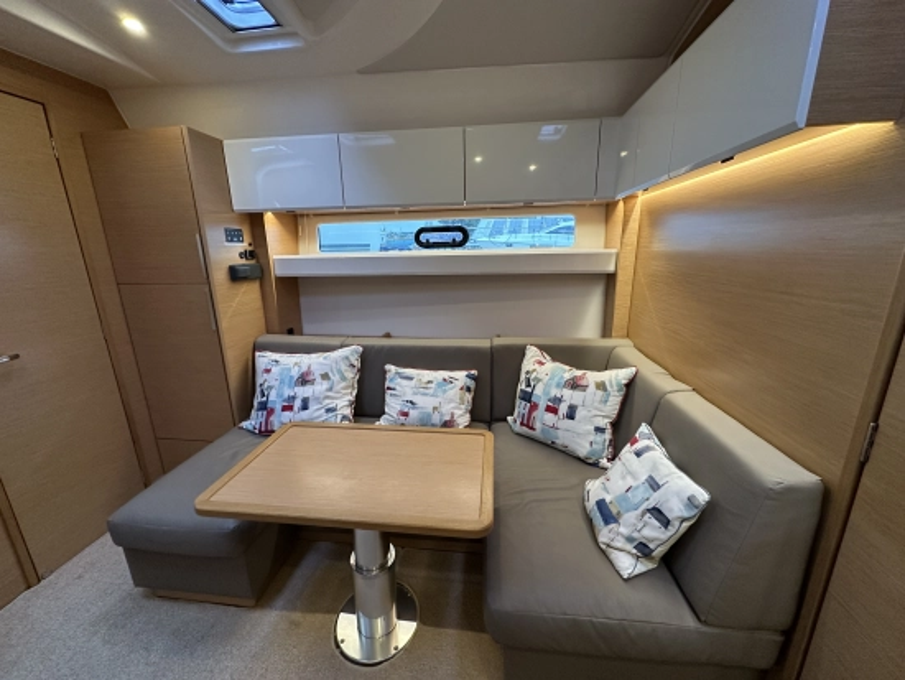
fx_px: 366
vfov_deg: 85.7
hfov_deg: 102.0
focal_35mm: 14
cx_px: 452
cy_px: 340
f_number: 2.2
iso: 320
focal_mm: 2.22
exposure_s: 1/99
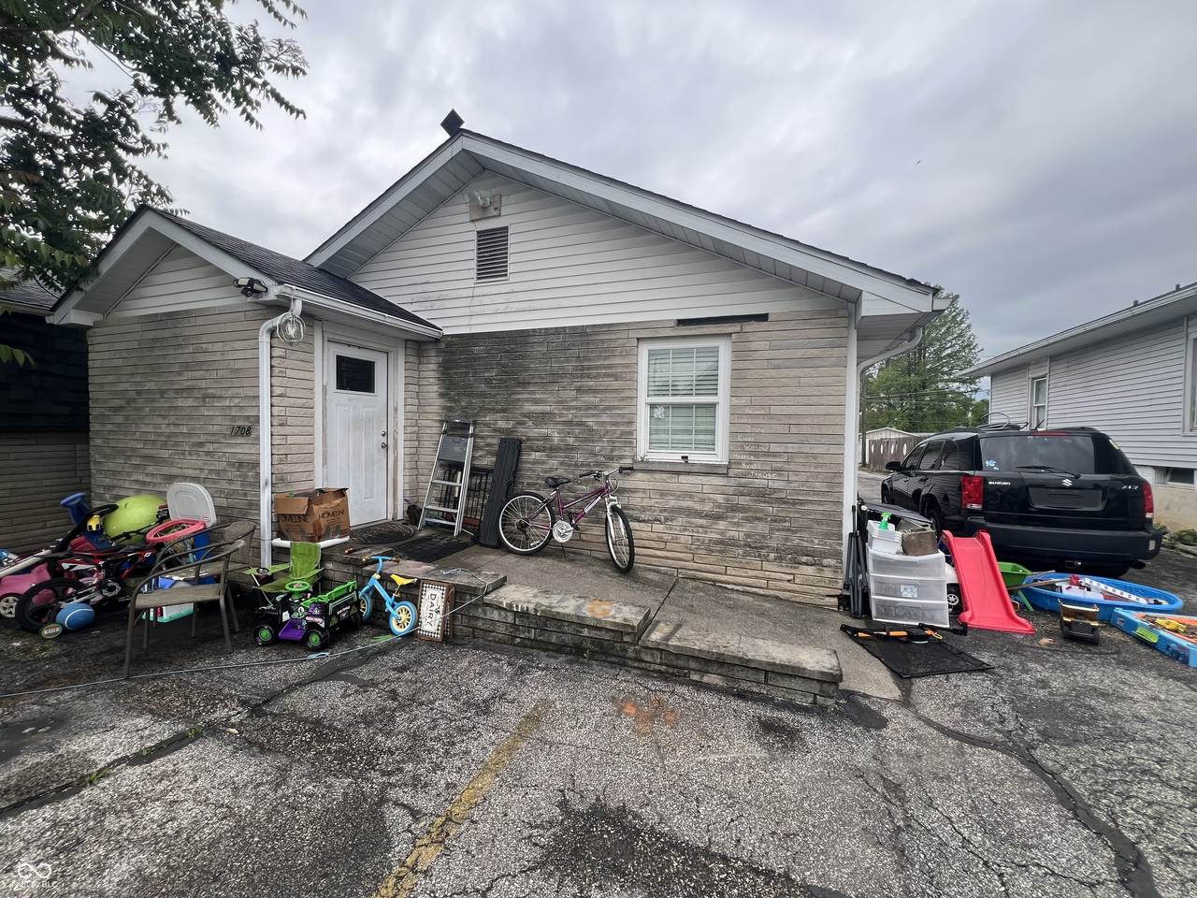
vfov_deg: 89.9
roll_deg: -0.7
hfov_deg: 106.2
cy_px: 449
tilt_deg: -2.6
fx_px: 450
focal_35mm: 13
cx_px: 598
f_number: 1.8
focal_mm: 1.57
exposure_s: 1/316
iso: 32
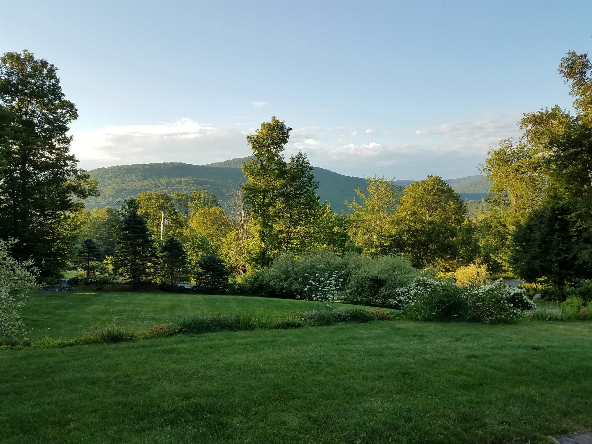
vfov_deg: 53.1
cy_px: 222
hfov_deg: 67.3
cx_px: 296
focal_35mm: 26
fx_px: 445
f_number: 1.7
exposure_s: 1/676
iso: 40
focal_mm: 4.2
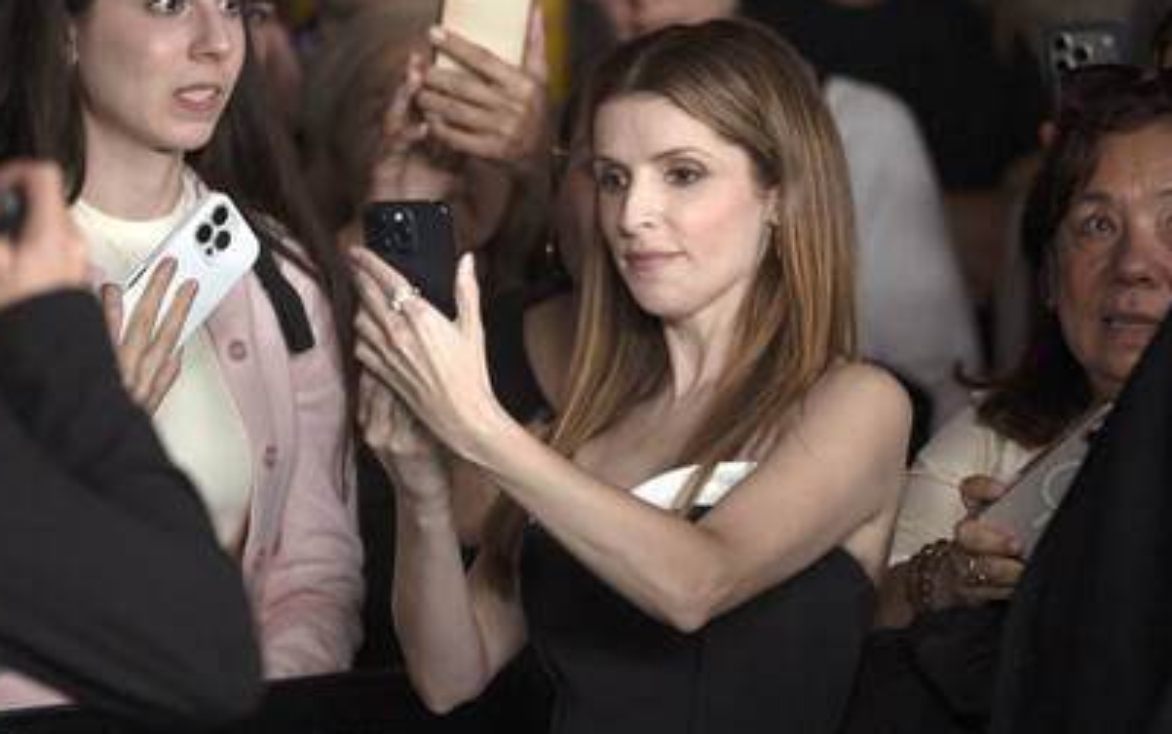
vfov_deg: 5.7
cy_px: 363
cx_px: 621
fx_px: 7318
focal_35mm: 229
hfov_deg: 9.2
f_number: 2.8
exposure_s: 1/200
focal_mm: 200
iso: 400
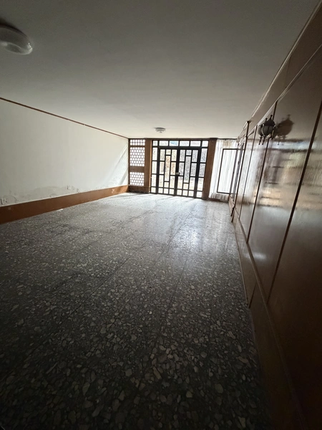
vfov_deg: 102.1
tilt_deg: -16.1
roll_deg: -3.1
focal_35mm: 14
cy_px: 215
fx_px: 174
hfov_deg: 85.7
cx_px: 161
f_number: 2.2
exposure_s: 1/60
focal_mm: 2.22
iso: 800
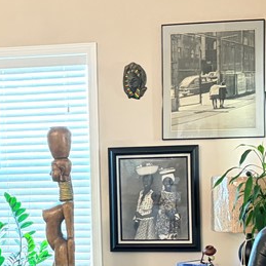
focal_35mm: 91
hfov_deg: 18.7
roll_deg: +1.5
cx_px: 24
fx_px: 791
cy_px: 184
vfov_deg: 19.0
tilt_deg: -0.9
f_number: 1.6
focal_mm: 5.96
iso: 500
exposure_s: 1/30
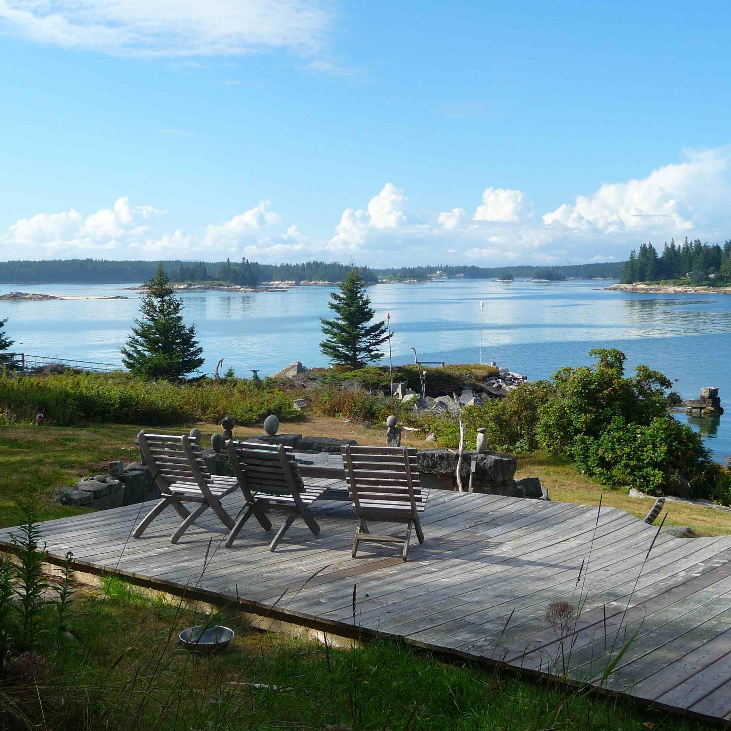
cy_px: 366
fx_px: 1147
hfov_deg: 35.2
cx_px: 290
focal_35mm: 48
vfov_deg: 35.4
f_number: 3.9
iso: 100
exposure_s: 1/800
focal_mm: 6.7
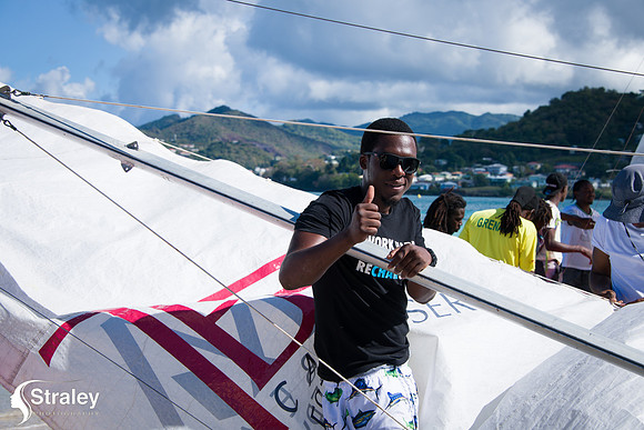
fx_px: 1288
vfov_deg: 18.9
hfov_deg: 28.1
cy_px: 215
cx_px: 322
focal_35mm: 72
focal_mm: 72
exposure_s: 1/320
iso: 64
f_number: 9
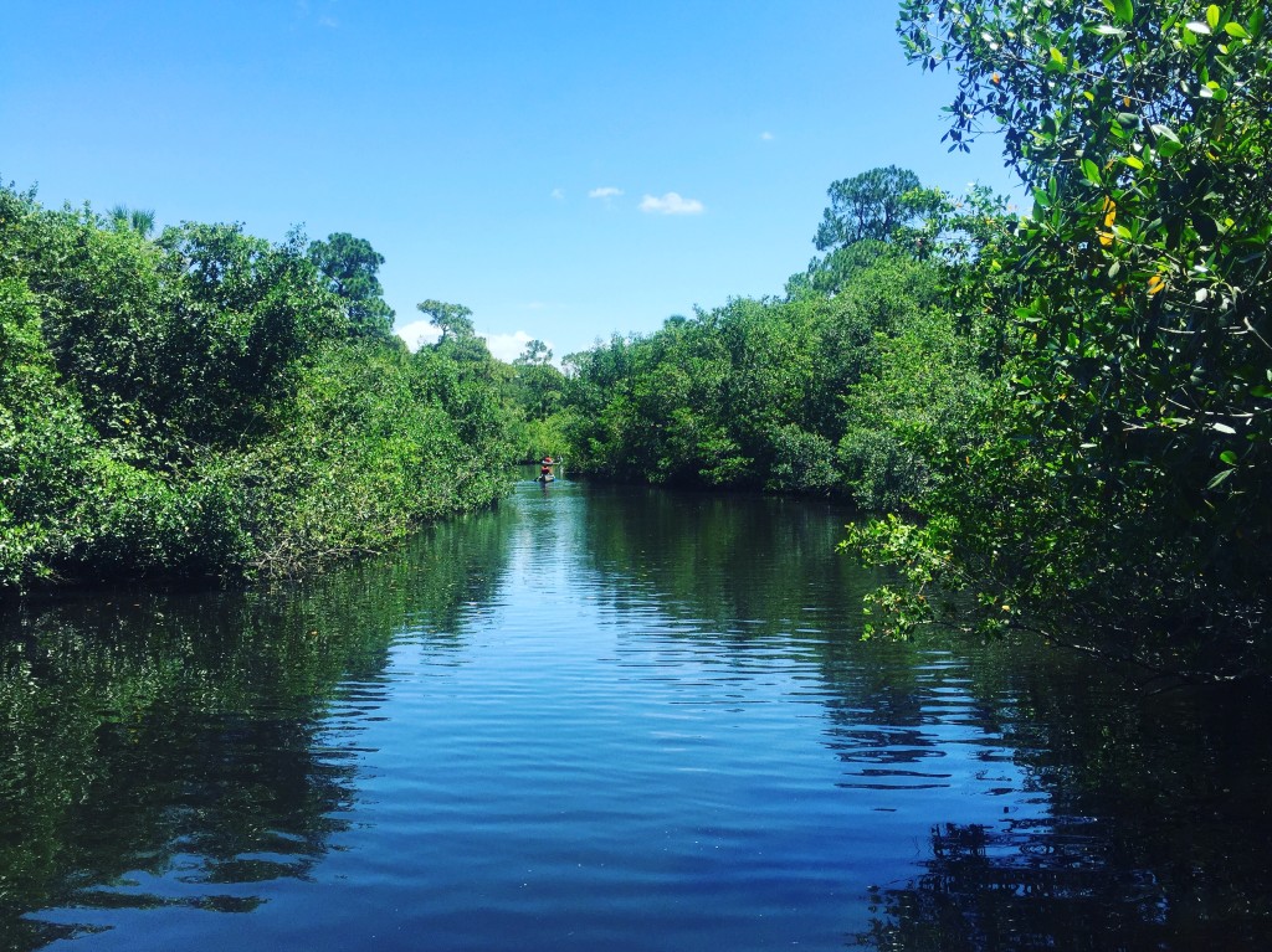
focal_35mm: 29
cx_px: 636
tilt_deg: -1.8
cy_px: 476
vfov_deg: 48.2
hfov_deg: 61.7
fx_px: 1065
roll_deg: +0.1
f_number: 2.2
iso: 32
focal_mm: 4.15
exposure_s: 1/1582
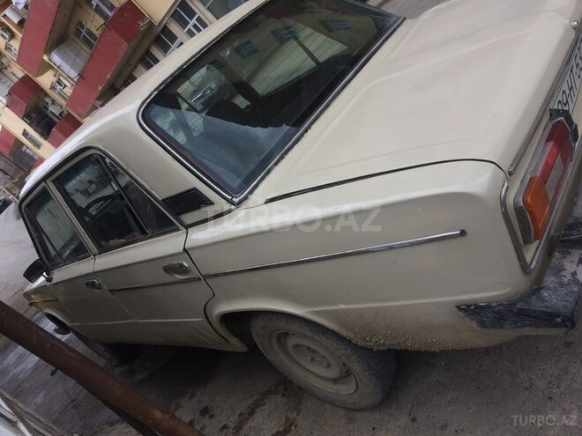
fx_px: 488
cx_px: 291
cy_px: 218
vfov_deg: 48.2
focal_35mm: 29
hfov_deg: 61.7
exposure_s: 1/331
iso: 32
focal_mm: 4.15
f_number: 2.2
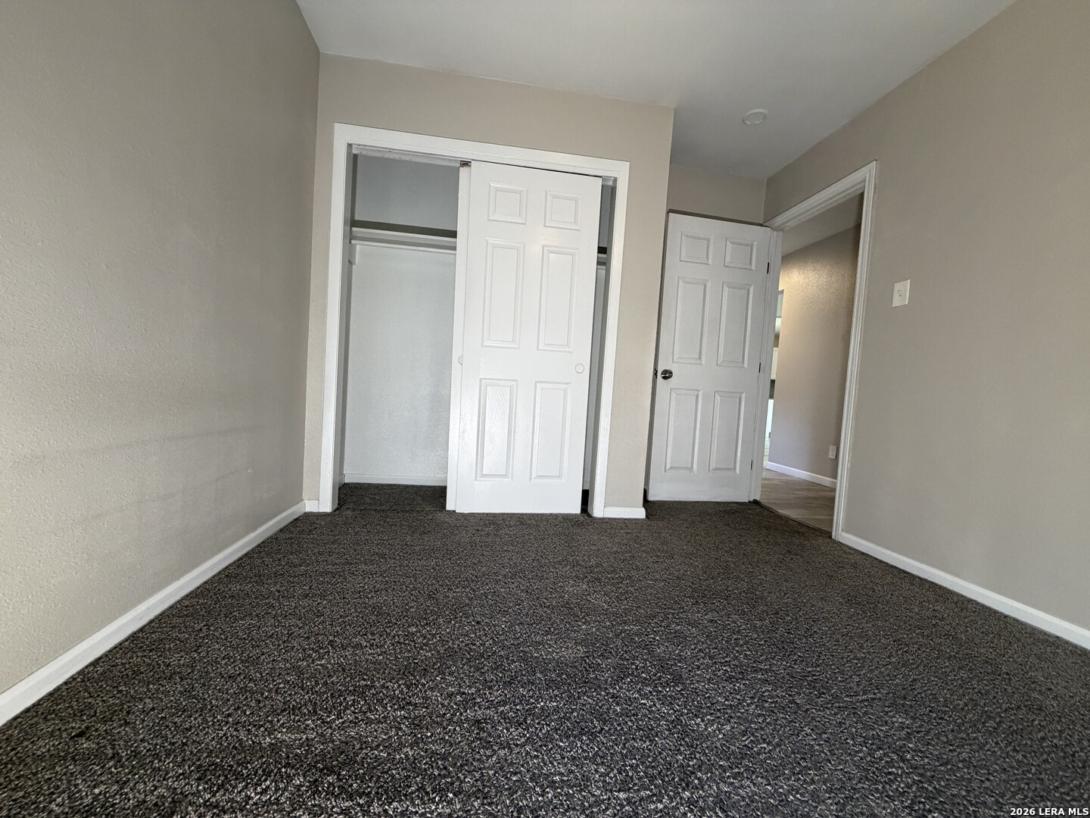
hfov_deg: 102.1
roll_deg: -5.1
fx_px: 441
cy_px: 409
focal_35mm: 14
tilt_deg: -0.9
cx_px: 545
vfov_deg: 85.7
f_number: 2.2
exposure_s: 1/120
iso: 250
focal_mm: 2.22
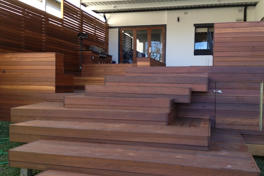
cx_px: 145
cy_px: 92
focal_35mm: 40
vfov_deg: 33.4
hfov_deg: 48.4
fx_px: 293
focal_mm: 4.28
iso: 64
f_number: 2.4
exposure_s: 1/120
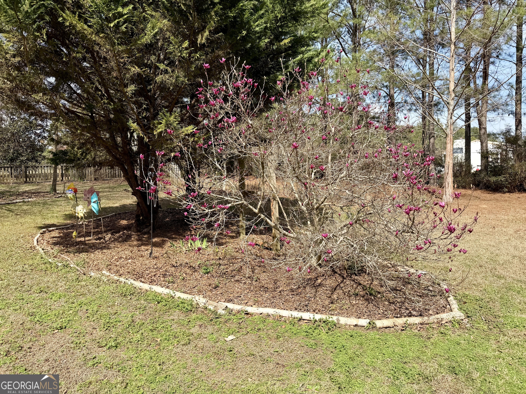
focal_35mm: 24
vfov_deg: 56.8
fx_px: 365
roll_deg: +1.1
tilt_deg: -2.8
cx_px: 263
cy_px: 197
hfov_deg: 71.6
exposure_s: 1/2445
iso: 80
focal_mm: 6.76
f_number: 1.78
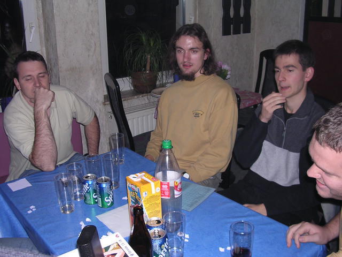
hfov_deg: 49.0
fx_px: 375
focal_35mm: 38
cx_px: 171
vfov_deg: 37.7
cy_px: 128
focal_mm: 5.8
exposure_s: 1/60.1
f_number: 2.8
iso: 158
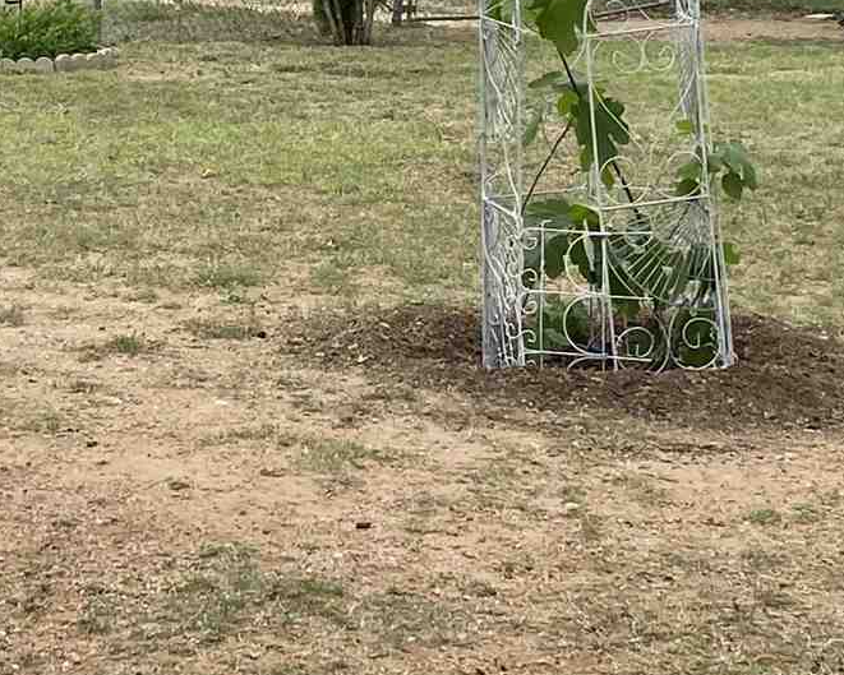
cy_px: -82
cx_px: 179
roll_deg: +0.5
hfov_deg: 16.2
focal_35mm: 118
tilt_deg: +1.0
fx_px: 2948
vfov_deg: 12.8
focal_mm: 4.25
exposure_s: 1/2463
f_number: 1.8
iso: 32
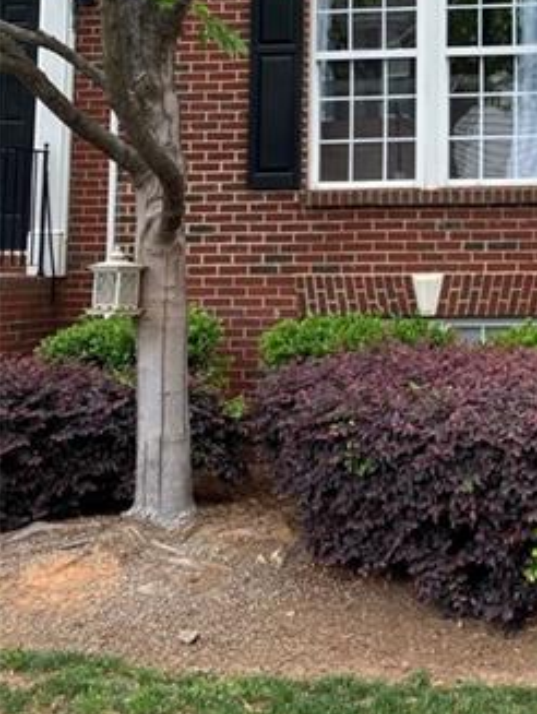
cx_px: 626
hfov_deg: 22.4
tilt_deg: +6.5
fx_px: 1259
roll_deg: +0.7
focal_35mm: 61
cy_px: 109
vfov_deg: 30.6
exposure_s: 1/560
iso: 32
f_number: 1.8
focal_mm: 4.25
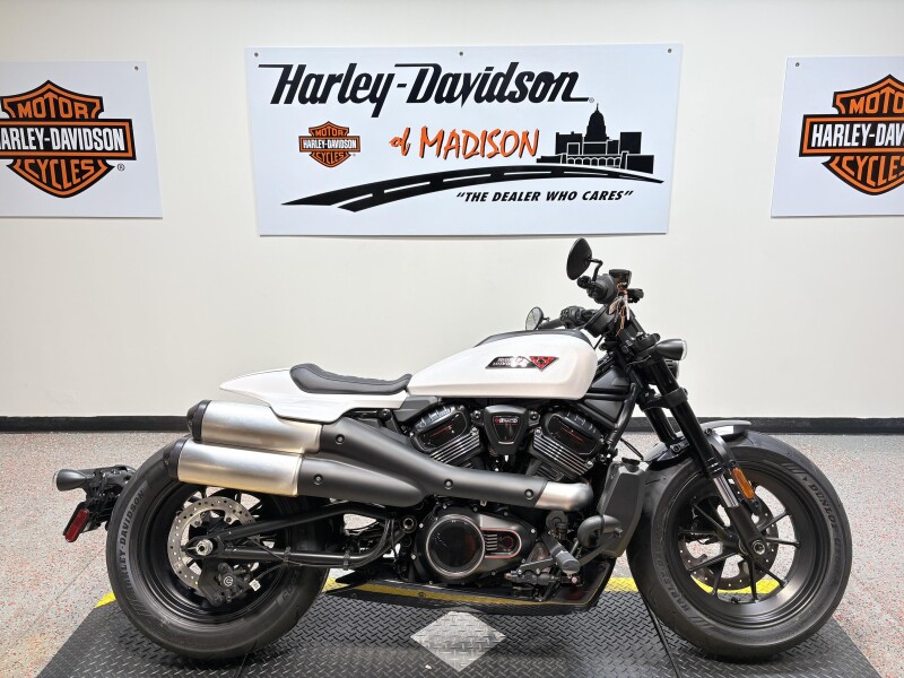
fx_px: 679
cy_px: 339
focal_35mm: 26
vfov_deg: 53.1
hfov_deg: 67.3
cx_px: 452
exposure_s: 1/126
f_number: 1.6
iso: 32
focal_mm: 5.96
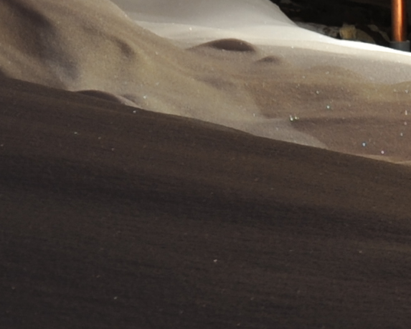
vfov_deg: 3.9
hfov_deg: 4.7
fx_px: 4746
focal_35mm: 390
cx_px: 1364
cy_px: -631
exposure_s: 3
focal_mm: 56
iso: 200
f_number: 5.6
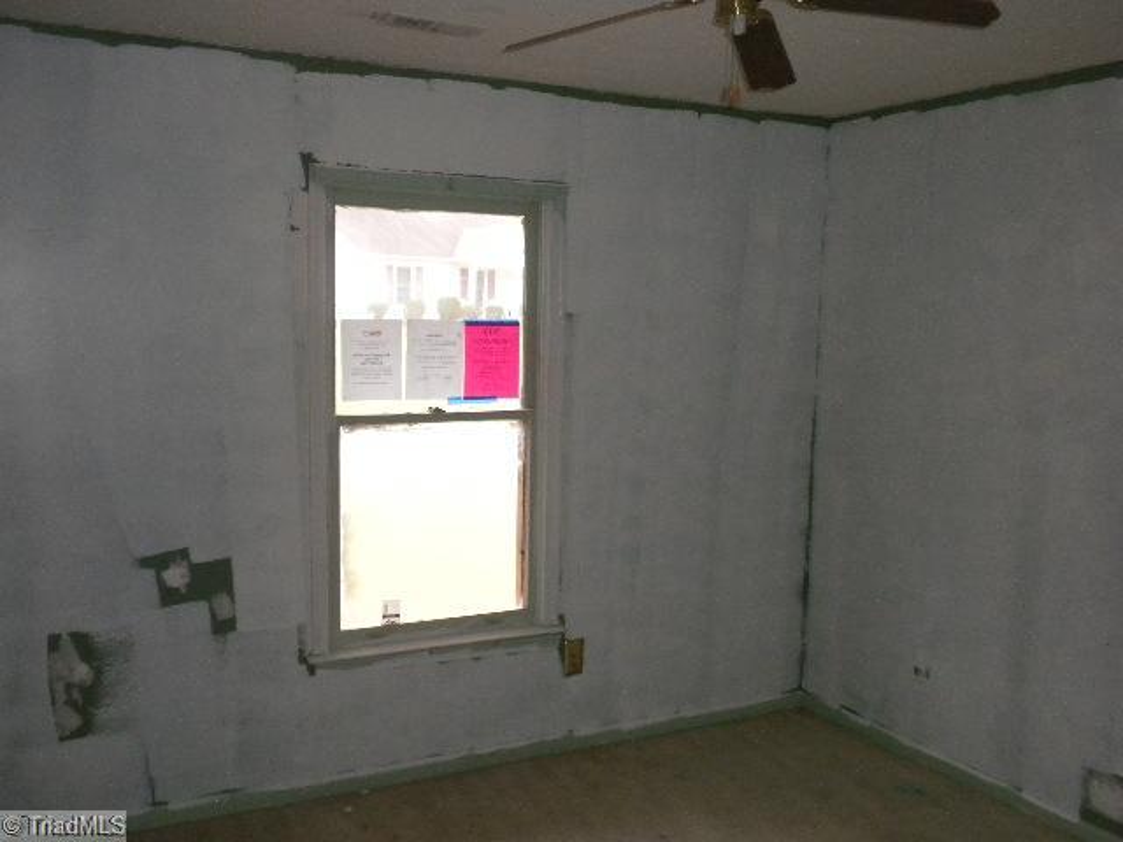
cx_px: 562
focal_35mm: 37
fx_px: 1200
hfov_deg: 50.1
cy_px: 421
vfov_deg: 38.7
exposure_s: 1/30
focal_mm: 6.6
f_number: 3.5
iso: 400
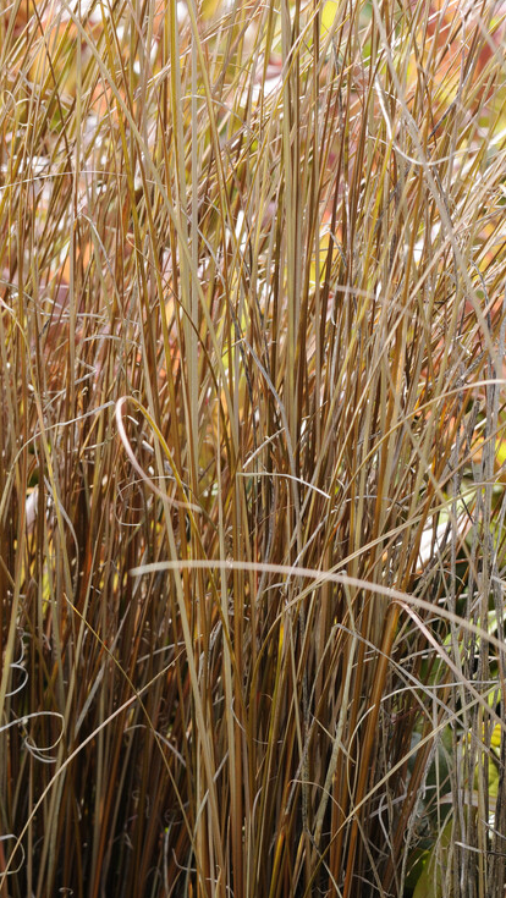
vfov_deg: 11.6
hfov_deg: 6.5
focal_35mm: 186
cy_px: 454
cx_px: 255
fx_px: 4426
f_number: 7.1
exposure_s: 1/500
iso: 400
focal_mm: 85
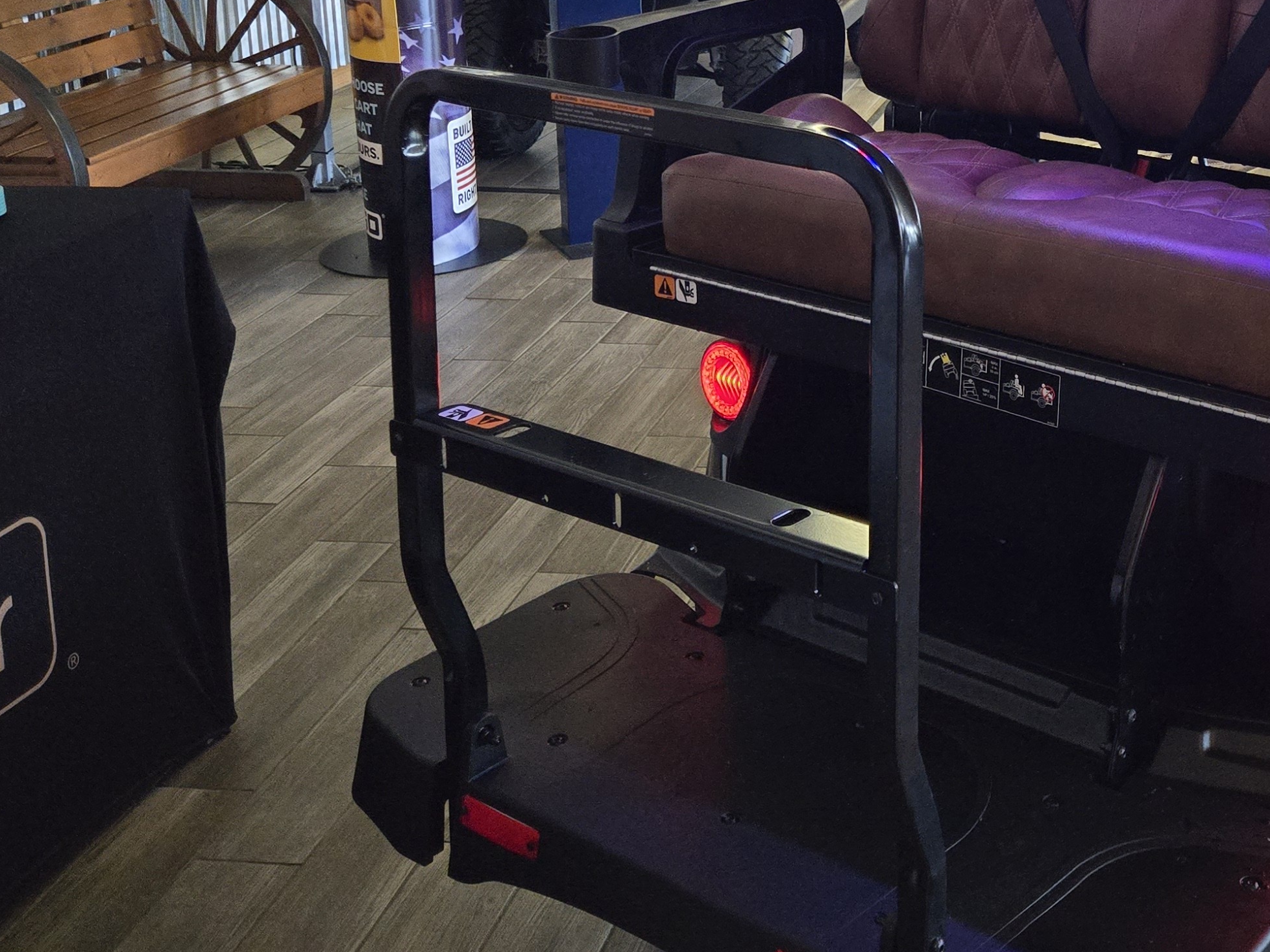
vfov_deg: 29.6
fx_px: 1724
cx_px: 1116
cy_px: 88
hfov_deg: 38.0
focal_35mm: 47
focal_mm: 5.4
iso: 1000
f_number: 1.8
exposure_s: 1/120
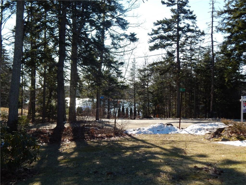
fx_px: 306
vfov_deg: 33.6
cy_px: 92
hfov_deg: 43.9
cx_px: 123
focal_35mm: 43
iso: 125
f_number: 3.6
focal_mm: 7.7
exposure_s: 1/640
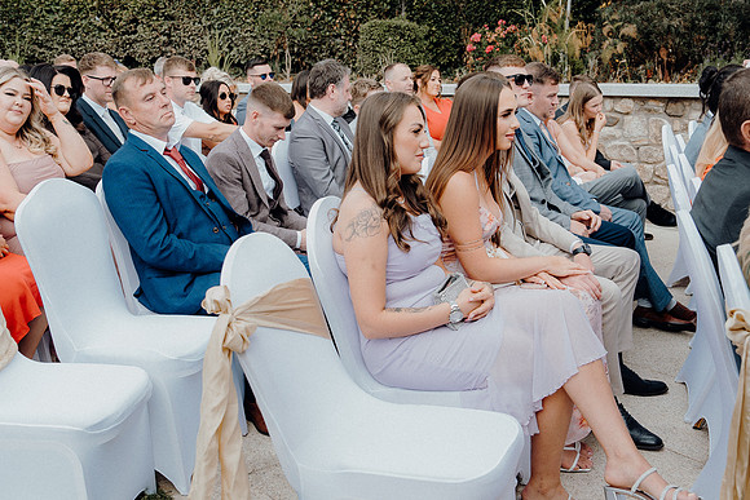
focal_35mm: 39
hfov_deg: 49.5
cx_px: 375
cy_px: 250
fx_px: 813
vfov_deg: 34.2
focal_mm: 26
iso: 125
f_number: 3.5
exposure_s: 1/400
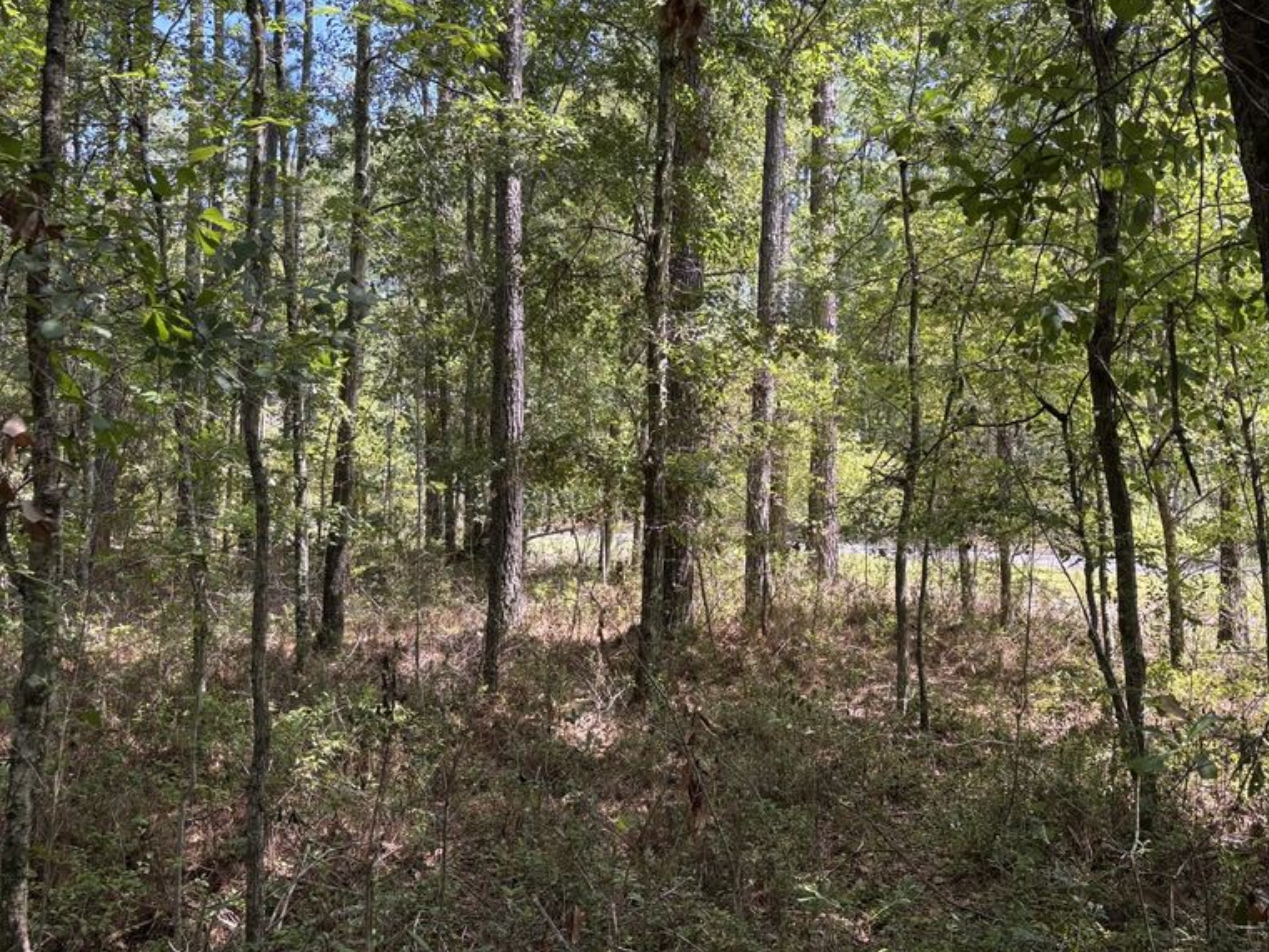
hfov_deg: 52.4
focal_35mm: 35
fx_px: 1283
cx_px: 737
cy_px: 420
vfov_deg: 40.6
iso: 40
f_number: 1.6
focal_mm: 5.96
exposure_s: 1/188
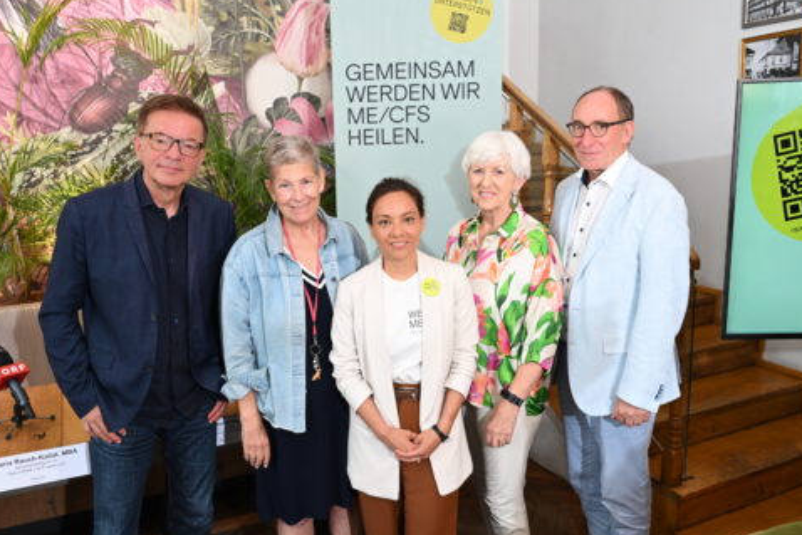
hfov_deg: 61.9
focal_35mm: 30
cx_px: 393
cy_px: 263
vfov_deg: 43.6
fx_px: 668
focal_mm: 28
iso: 800
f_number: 5.6
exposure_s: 1/50
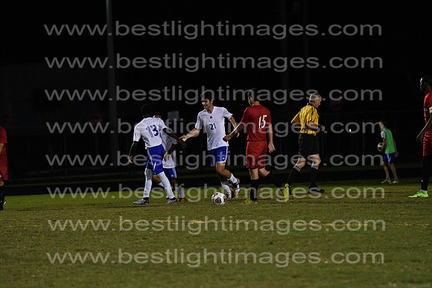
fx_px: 2791
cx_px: 216
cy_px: 144
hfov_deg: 8.9
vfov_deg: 5.9
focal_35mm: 232
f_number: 4
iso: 6400
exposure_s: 1/1000
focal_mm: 155
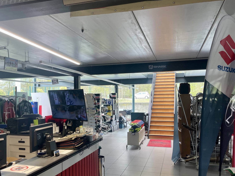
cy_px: 101
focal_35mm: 32
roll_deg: +0.6
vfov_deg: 44.0
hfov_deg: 56.6
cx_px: 99
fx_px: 217
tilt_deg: -1.7
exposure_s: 1/100
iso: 80
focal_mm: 5.1
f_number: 1.6
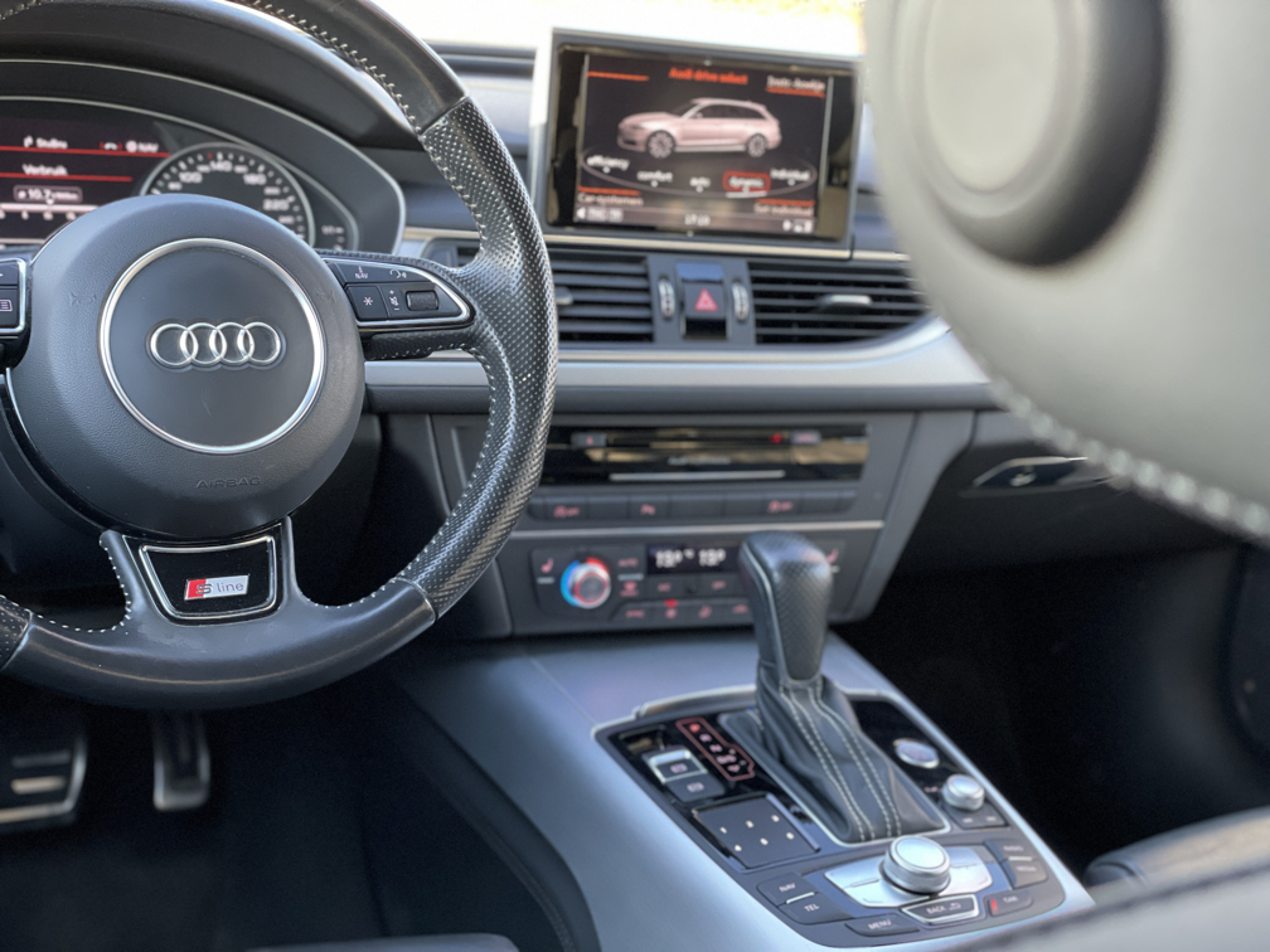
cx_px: 635
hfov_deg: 36.8
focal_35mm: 52
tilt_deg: -15.1
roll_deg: -5.1
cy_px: 476
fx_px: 1908
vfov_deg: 28.0
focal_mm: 6
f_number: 2
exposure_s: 1/69
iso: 250
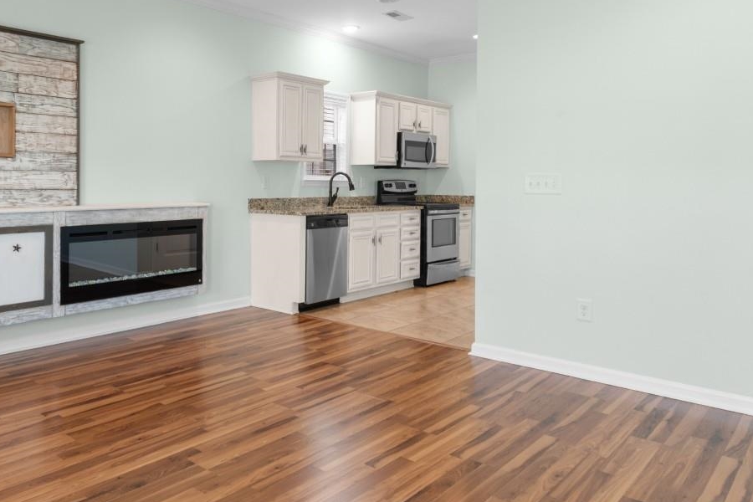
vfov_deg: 47.1
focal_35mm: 27
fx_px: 565
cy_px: 166
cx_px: 228
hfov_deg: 64.9
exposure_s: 1/4
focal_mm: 10
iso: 100
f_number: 4.5
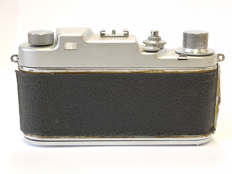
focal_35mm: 60
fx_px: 402
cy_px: 87
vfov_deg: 24.4
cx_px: 116
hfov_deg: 32.2
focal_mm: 30
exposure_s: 1/13
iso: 400
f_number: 8
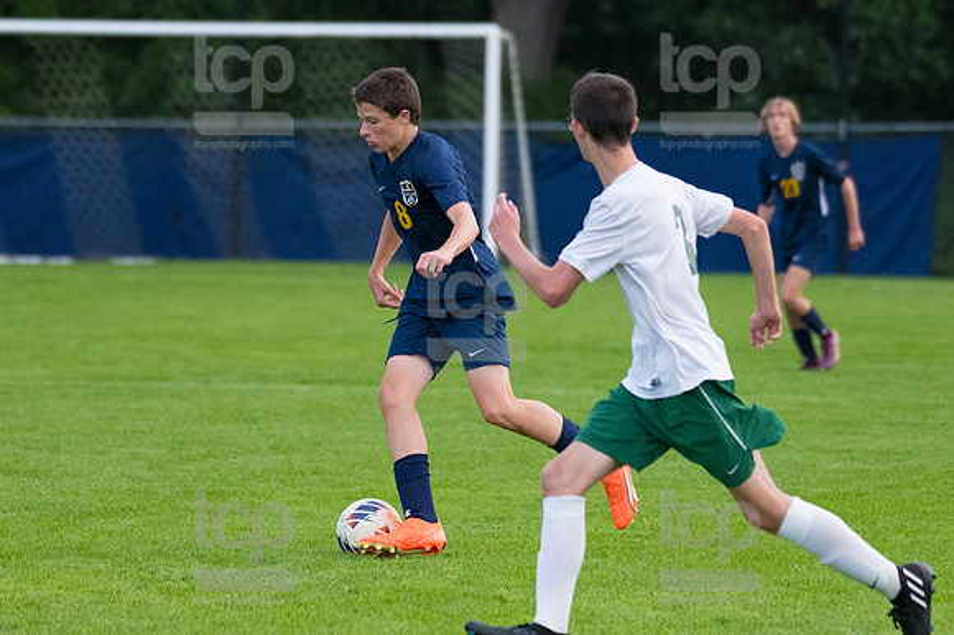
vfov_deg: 3.3
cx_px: 477
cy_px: 318
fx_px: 11123
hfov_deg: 4.9
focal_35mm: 420
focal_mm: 280
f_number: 5.6
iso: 3200
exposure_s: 1/2000
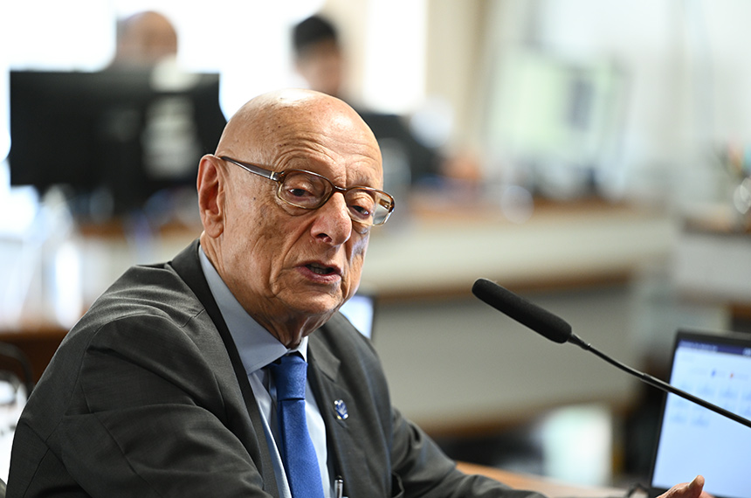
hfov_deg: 10.3
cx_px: 376
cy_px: 249
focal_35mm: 200
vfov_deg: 6.8
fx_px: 4164
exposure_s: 1/80
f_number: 2.8
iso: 1600
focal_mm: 200
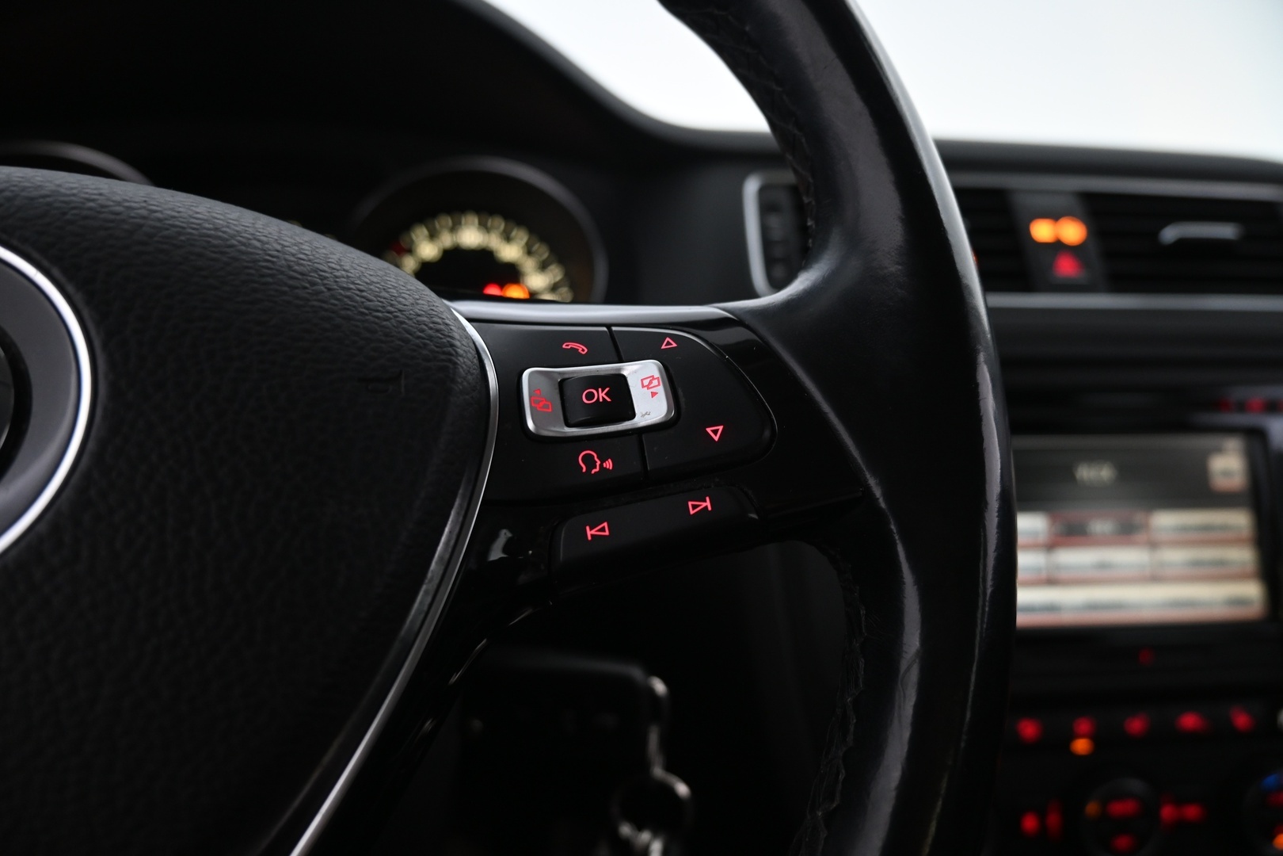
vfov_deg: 50.4
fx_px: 909
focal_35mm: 26
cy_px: 428
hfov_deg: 70.4
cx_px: 642
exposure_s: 1/25
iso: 900
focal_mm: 17
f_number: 3.5
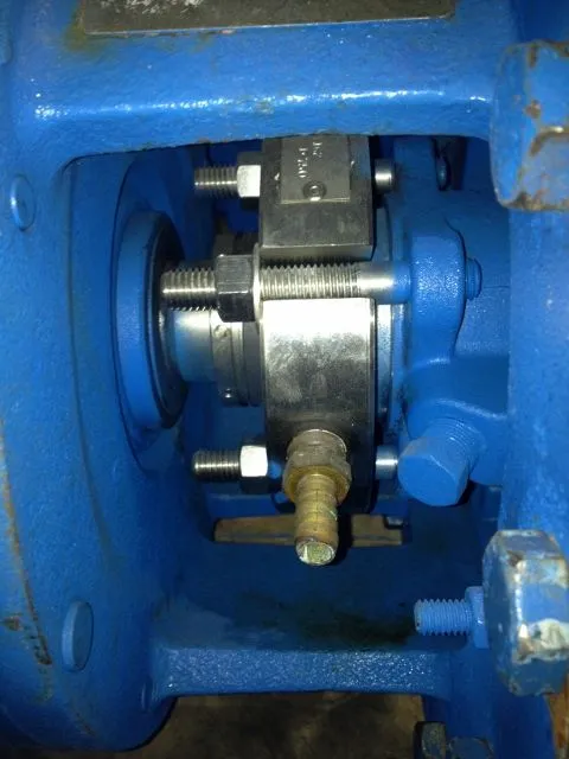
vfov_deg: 52.6
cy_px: 380
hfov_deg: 40.7
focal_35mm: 35
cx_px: 284
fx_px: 767
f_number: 2.4
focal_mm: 4.28
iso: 50
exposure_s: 1/27
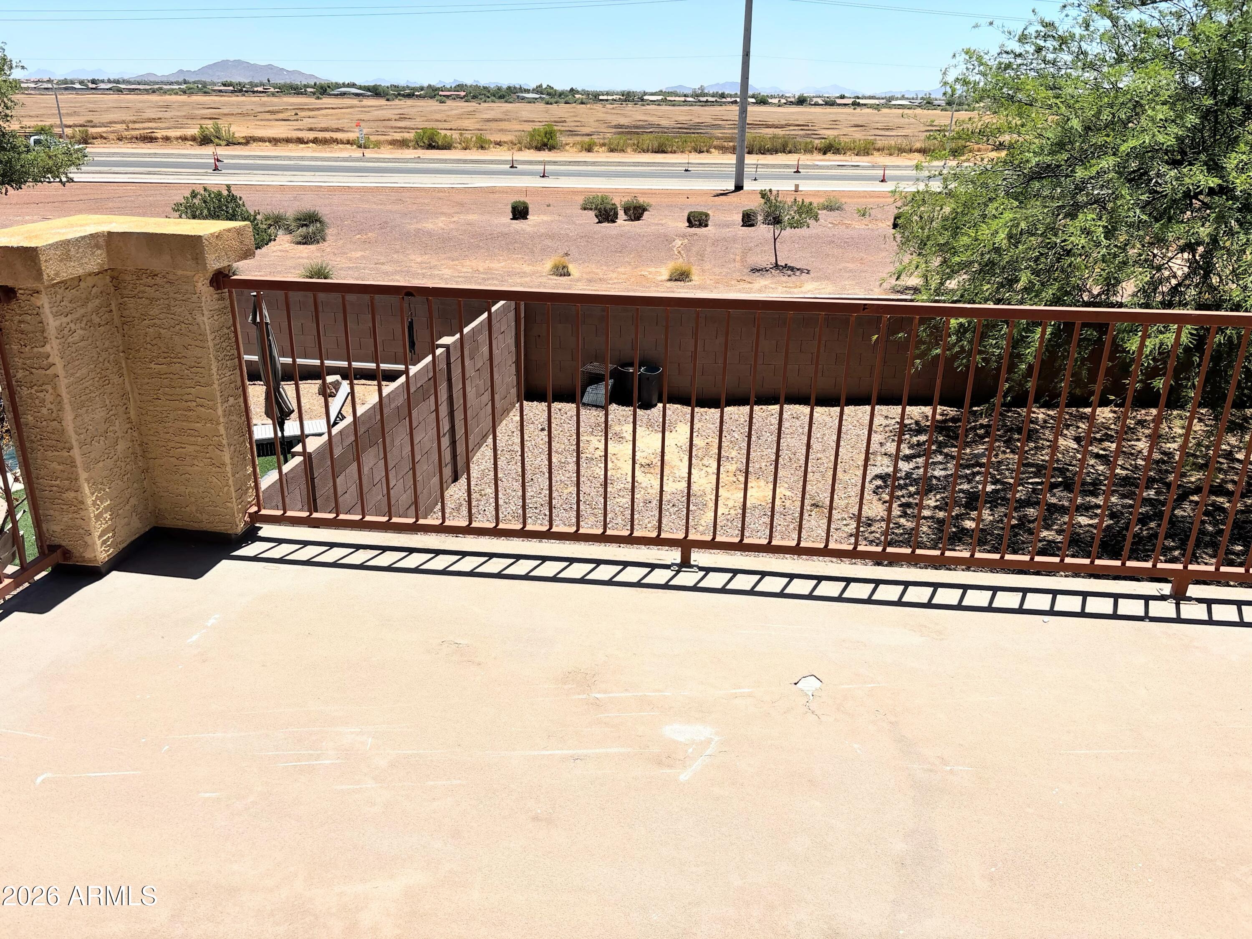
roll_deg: -0.8
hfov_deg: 67.3
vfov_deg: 53.1
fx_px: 940
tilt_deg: -21.1
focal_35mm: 26
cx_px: 626
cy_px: 470
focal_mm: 5.96
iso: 50
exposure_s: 1/4255
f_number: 1.6
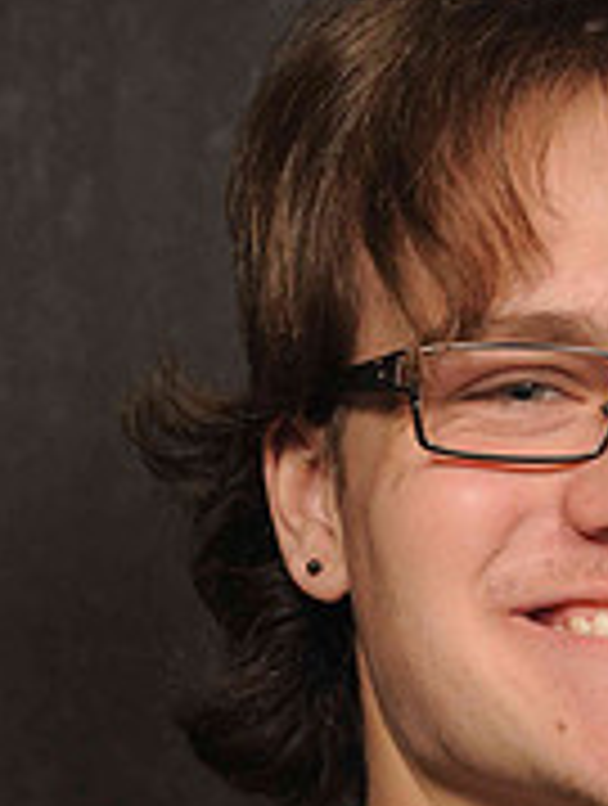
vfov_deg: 6.4
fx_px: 7169
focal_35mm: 307
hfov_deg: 4.8
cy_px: 693
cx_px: 579
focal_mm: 85
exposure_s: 1/60
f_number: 6.3
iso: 200
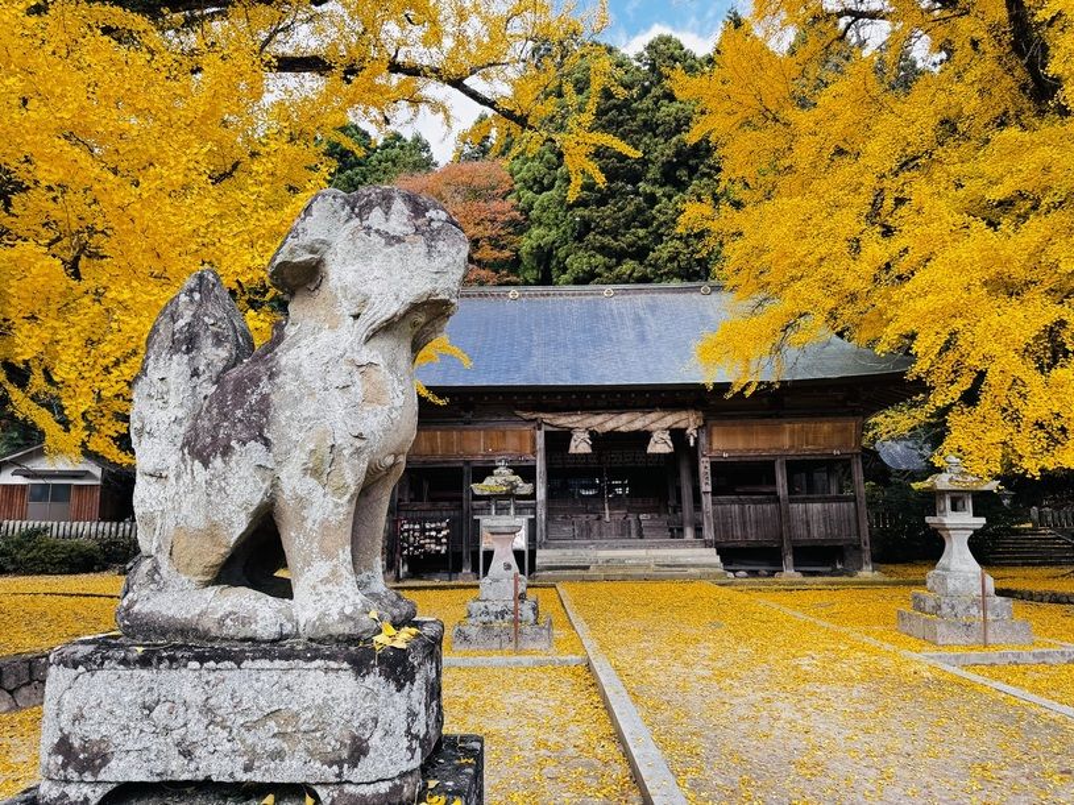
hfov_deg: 71.6
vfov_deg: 56.8
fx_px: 745
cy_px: 402
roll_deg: +0.7
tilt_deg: +9.6
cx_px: 537
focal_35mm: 24
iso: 80
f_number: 1.78
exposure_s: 1/259
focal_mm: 6.76
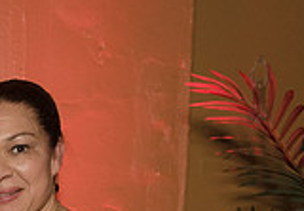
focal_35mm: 104
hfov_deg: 17.2
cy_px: 347
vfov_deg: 12.6
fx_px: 889
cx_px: -169
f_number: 3.5
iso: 2000
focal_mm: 24
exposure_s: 1/250
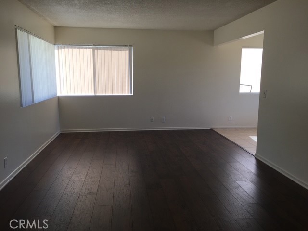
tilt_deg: -8.5
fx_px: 258
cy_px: 116
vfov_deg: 48.2
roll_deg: -0.9
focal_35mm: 29
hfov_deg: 61.7
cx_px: 154
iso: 32
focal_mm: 4.15
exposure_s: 1/250
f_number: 2.2
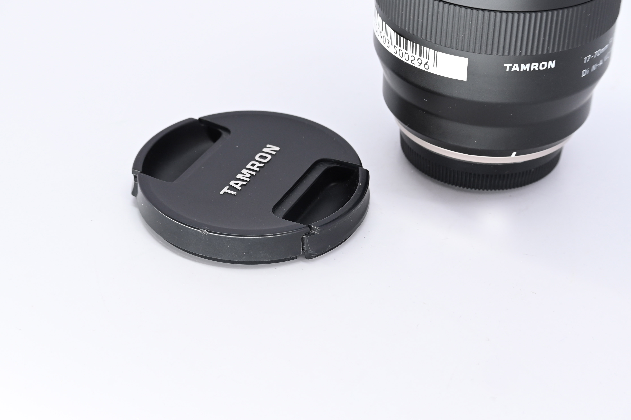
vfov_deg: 18.2
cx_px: 316
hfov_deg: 27.0
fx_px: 1314
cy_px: 210
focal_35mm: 75
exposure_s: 1/125
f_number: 9
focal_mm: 50
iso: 500
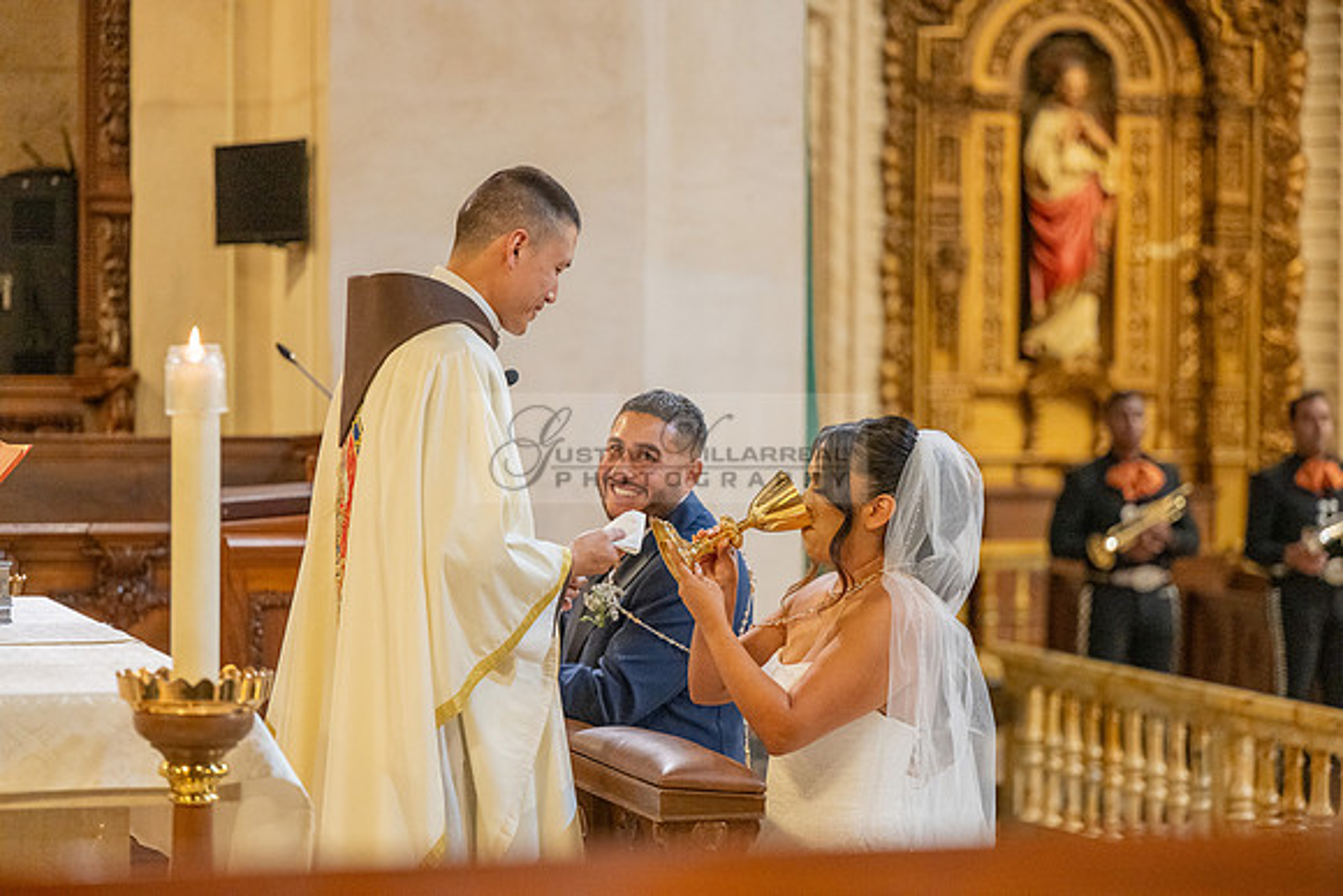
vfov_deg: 13.4
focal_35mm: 102
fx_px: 3806
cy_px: 448
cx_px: 672
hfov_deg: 20.0
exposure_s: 1/200
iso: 2000
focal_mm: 102
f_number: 2.8
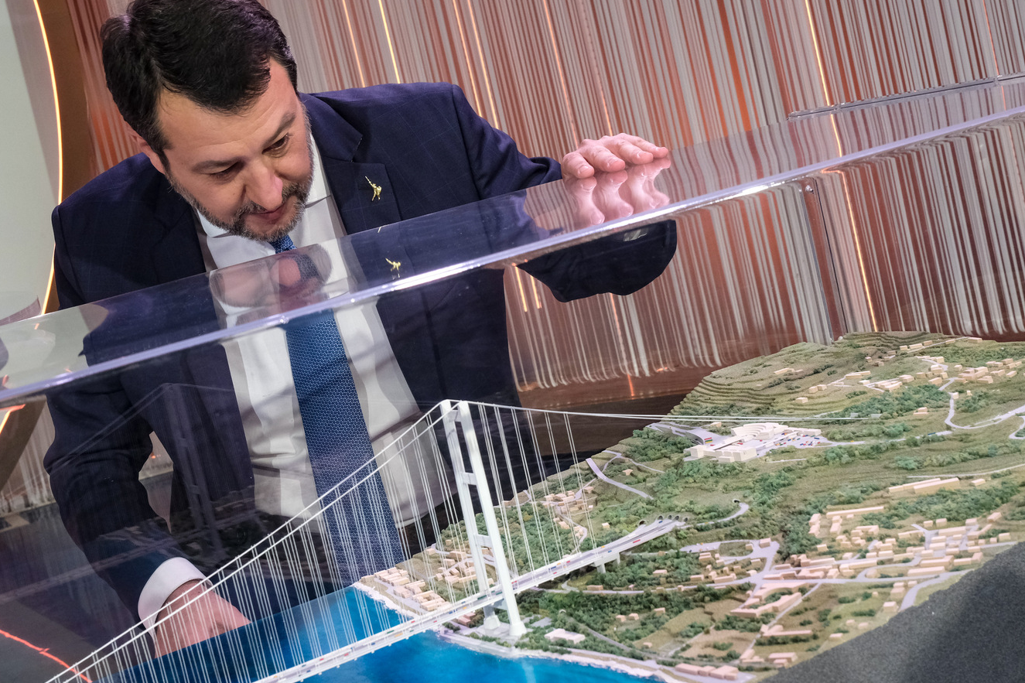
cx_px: 536
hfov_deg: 35.6
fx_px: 1594
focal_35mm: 56
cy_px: 326
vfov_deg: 24.2
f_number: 9
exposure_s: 1/105
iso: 2500
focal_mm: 35.3
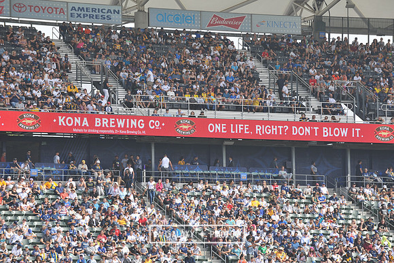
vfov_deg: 7.2
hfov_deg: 10.8
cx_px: 197
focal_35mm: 190
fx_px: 2078
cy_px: 132
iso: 200
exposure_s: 1/250
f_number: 8
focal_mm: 190
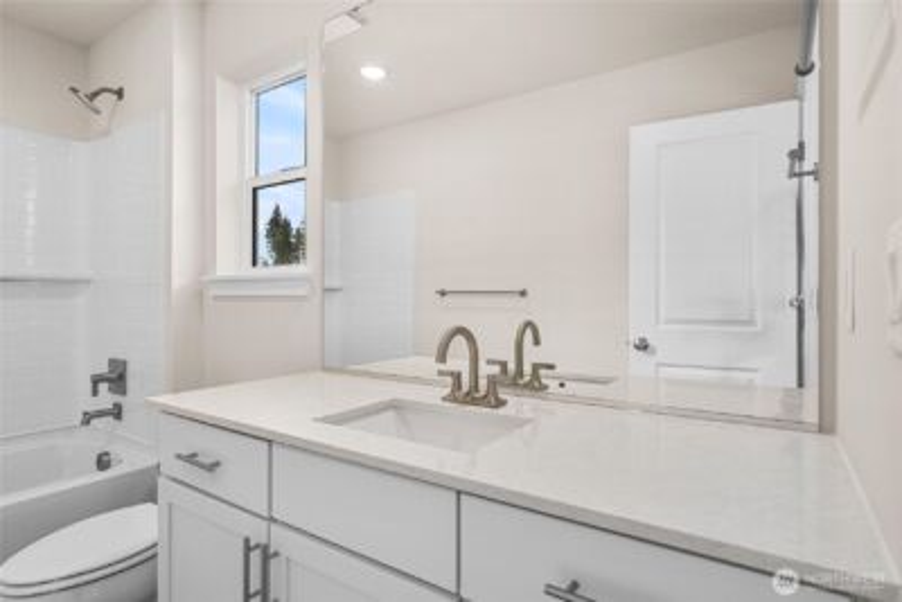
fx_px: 451
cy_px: 301
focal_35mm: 18
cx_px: 451
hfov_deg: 90.0
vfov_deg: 67.4
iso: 400
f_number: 7.1
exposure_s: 1/30
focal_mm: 18
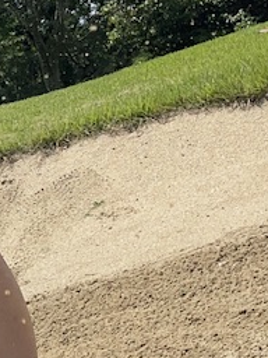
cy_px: -166
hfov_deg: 10.9
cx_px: -161
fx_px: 1342
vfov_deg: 14.3
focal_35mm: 130
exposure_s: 1/5814
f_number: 1.6
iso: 32
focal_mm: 4.2
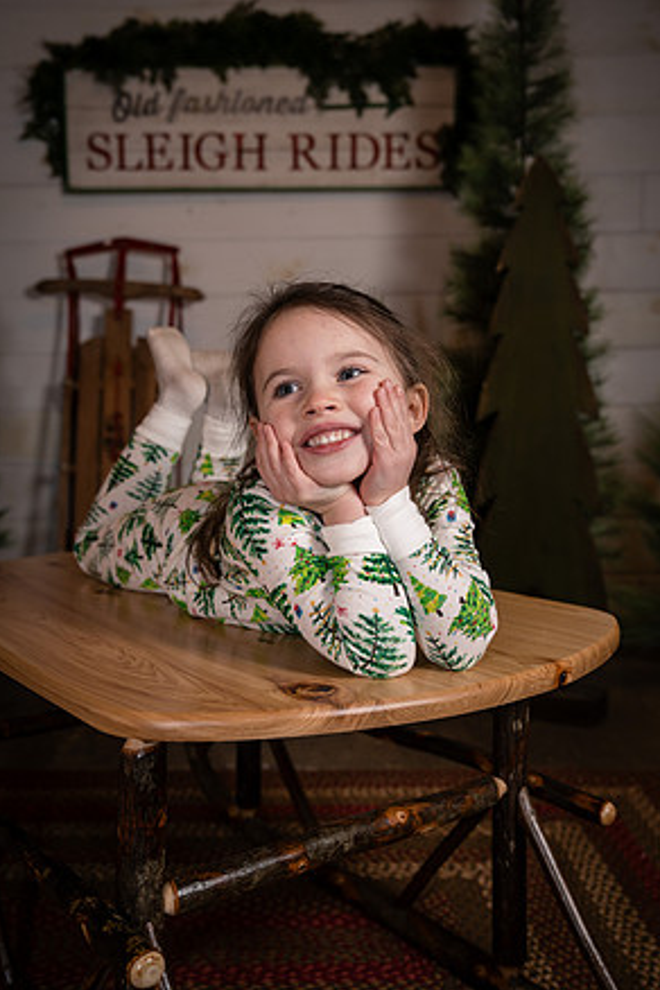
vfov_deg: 53.1
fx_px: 990
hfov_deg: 36.9
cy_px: 486
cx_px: 330
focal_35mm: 36
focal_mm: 35
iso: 320
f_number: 4
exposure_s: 1/250
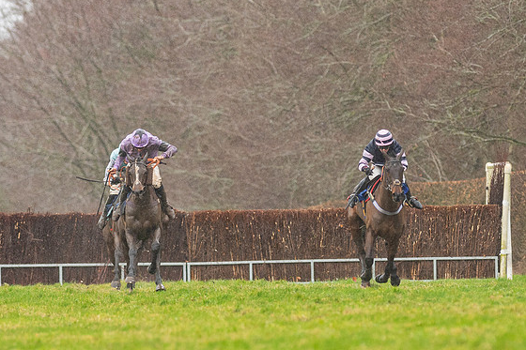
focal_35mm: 679
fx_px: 9917
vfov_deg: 2.0
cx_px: 245
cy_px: 202
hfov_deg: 3.0
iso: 1000
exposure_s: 1/1000
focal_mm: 300
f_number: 5
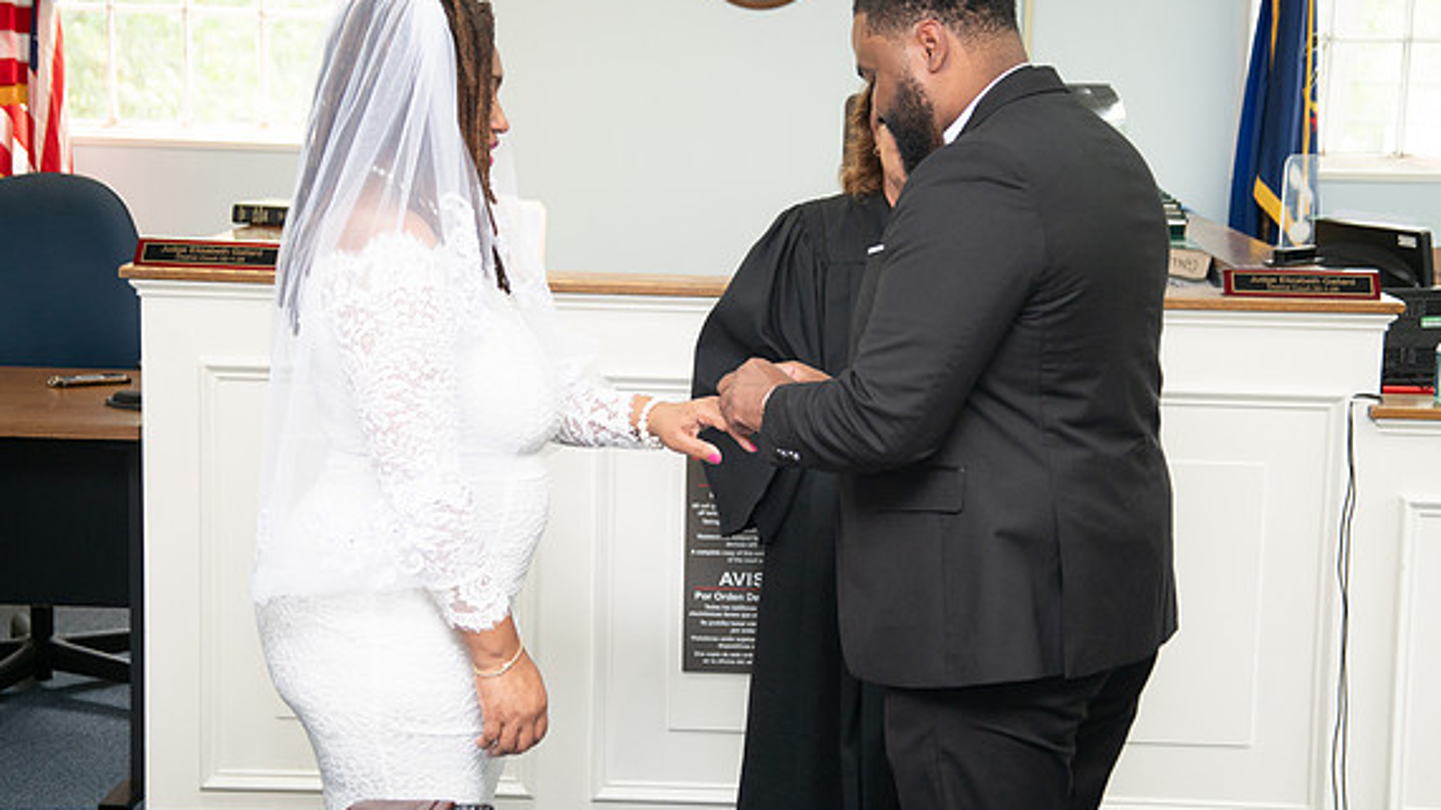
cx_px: 724
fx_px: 2521
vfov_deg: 18.3
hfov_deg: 31.9
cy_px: 395
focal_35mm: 66
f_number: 4.6
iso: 800
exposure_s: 1/160
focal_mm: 60
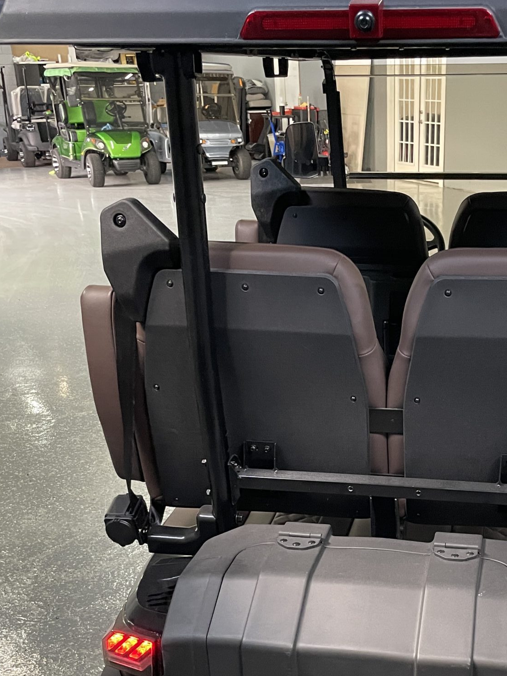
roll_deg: +1.3
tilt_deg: -24.5
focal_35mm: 45
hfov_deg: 31.6
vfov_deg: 40.9
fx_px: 879
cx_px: 383
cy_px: 502
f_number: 1.6
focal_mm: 4.2
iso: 320
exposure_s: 1/60
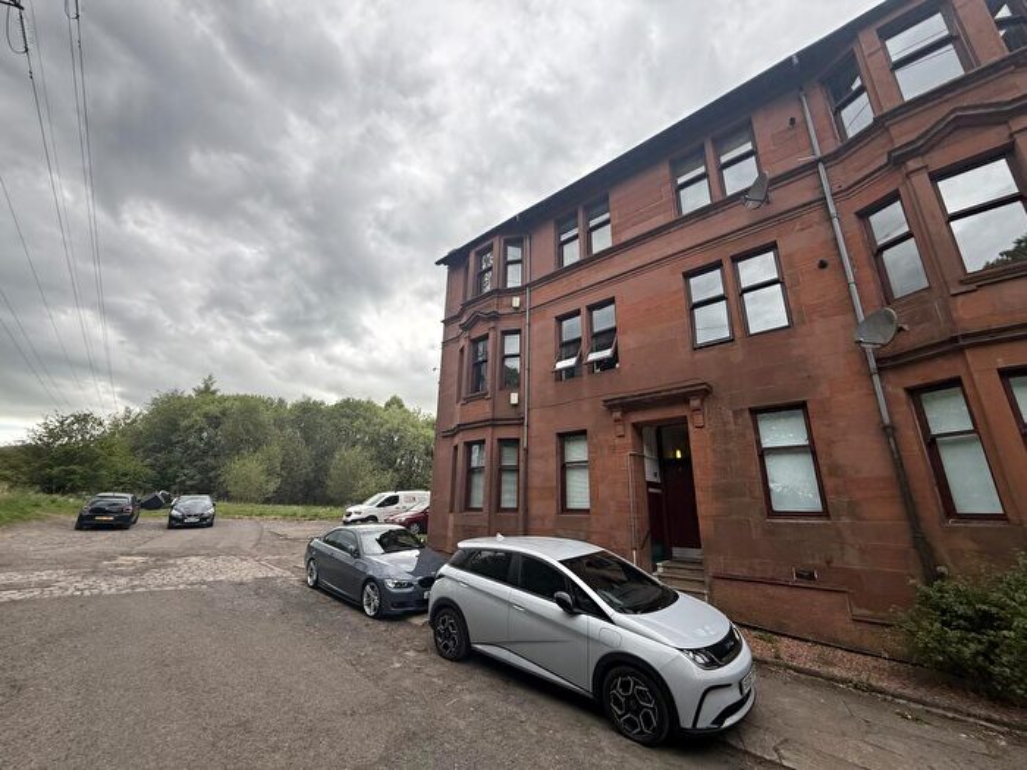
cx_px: 514
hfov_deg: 102.1
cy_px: 385
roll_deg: -1.8
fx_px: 415
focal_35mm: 14
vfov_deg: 85.7
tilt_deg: +16.3
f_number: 2.2
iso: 64
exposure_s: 1/475
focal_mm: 2.22
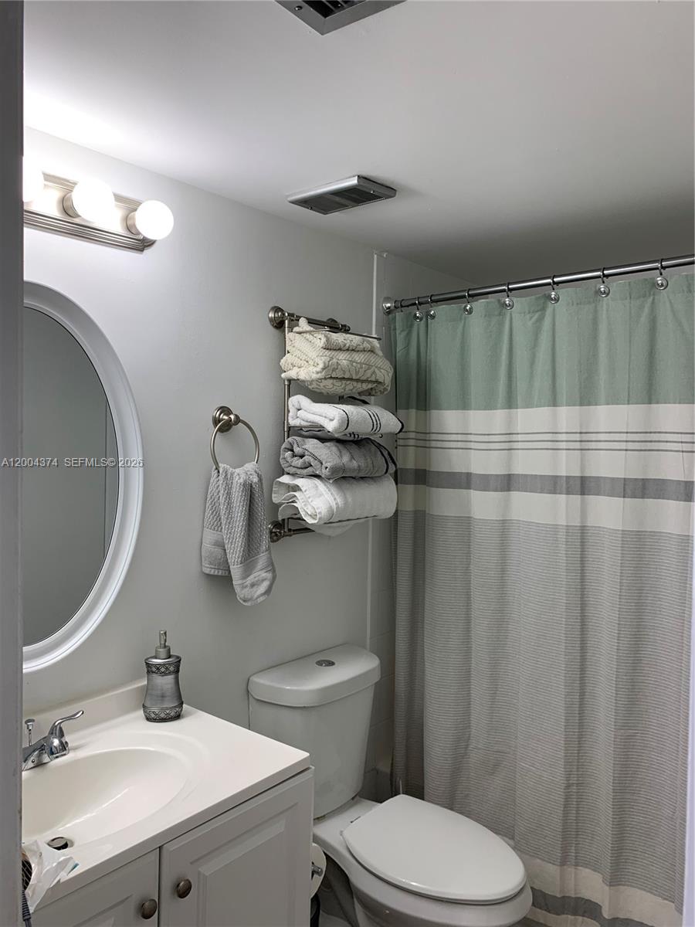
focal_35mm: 26
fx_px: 696
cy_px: 464
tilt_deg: +0.1
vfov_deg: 67.3
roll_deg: -1.4
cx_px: 348
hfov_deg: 53.1
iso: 100
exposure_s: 1/120
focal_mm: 4.25
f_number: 1.8
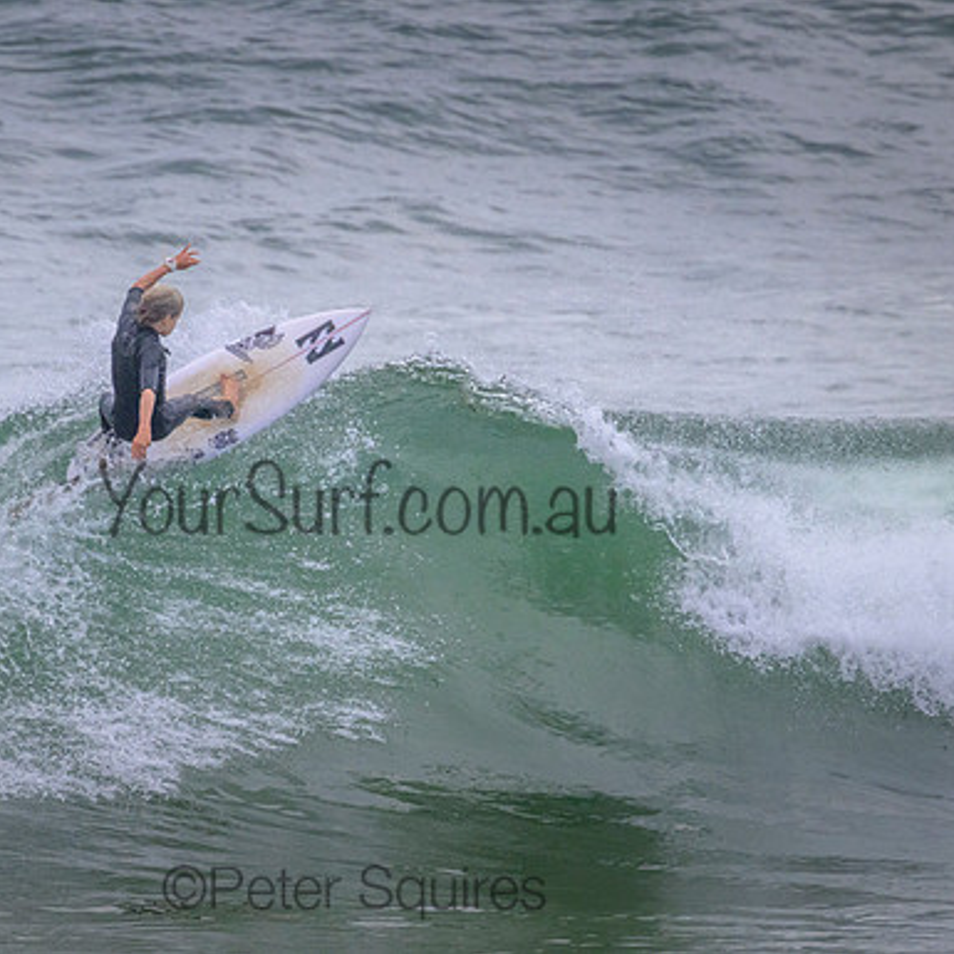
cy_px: 477
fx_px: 31960
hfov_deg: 1.7
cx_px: 354
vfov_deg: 1.7
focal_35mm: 1025
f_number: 11
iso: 3600
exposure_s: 1/2000
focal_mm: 800
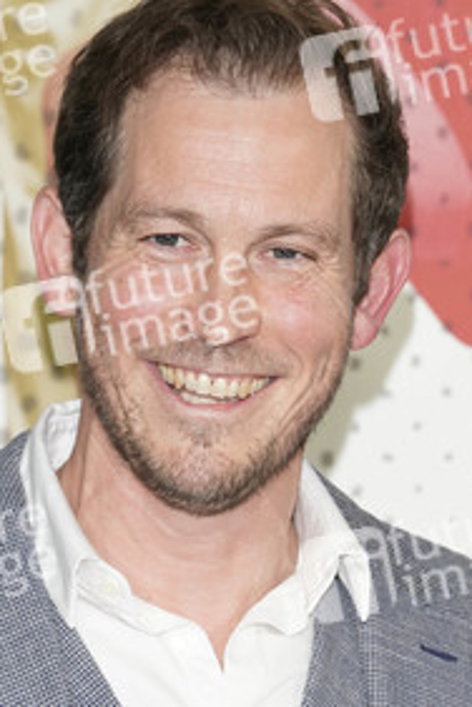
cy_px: 439
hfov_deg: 5.0
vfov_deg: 7.5
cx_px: 201
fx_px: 5408
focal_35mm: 275
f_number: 8
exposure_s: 1/250
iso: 2000
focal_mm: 194
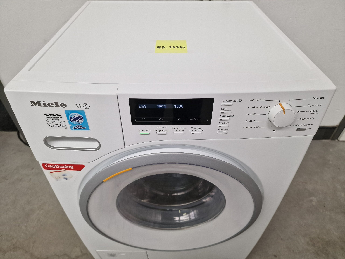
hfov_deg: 73.9
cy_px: 130
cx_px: 172
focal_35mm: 23
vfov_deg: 58.9
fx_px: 229
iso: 125
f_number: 1.8
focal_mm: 6.4
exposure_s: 1/180
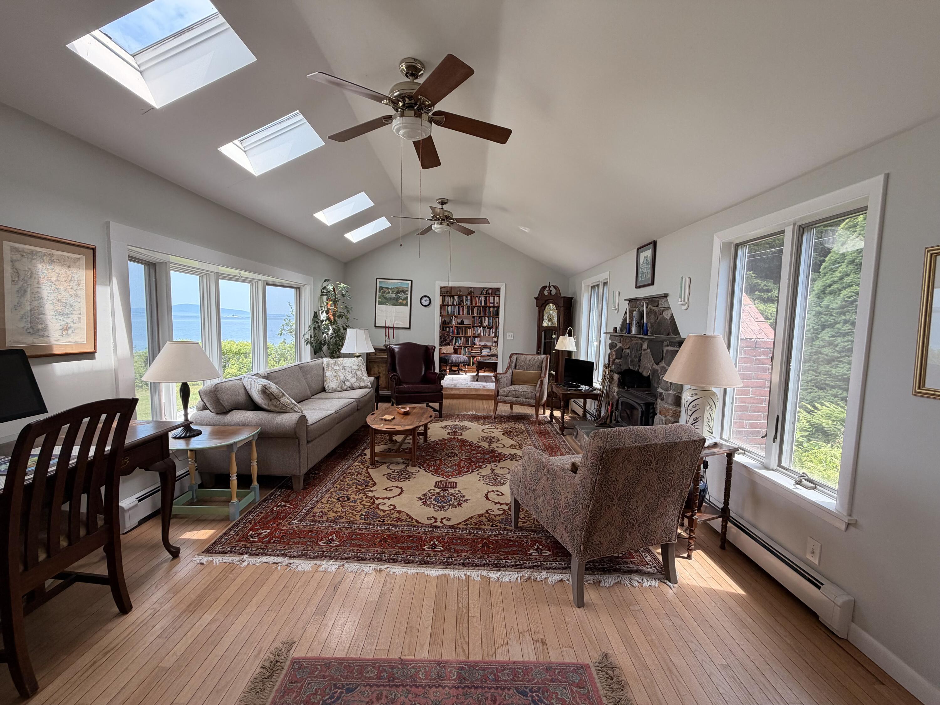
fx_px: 380
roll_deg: -1.4
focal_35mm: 14
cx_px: 470
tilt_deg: -4.5
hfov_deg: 102.1
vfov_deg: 85.7
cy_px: 352
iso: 64
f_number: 2.2
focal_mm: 2.22
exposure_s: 1/121
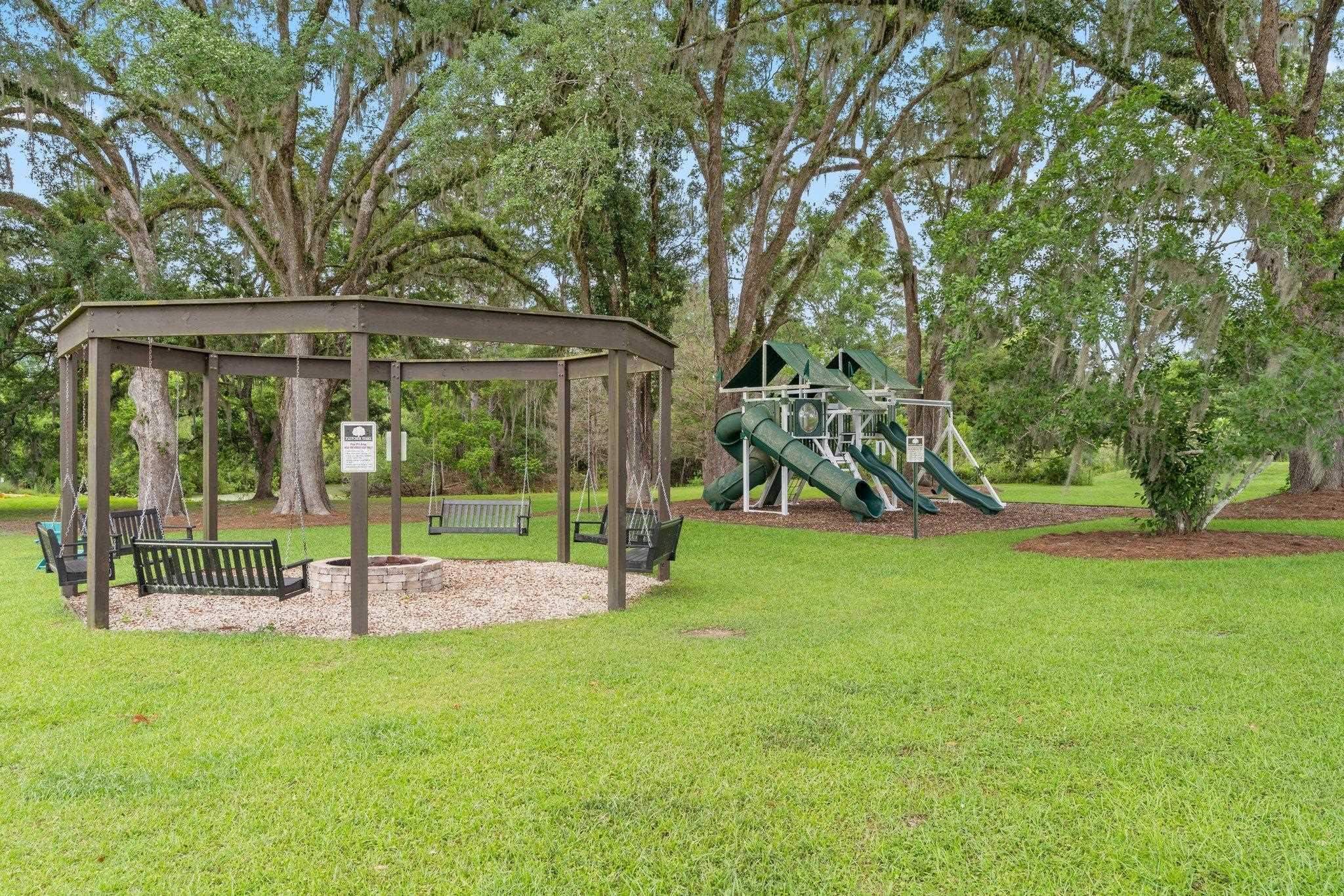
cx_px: 672
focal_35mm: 28
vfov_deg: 46.4
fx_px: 1045
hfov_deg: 65.5
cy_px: 448
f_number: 9
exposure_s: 1/4
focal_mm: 28
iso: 100
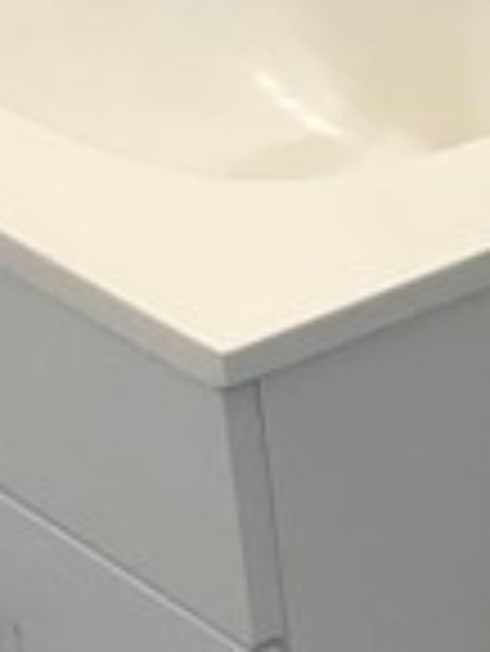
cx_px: 593
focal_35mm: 205
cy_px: 405
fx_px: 3863
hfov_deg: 7.2
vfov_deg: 9.6
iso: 25
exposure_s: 1/60
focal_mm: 3
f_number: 1.8
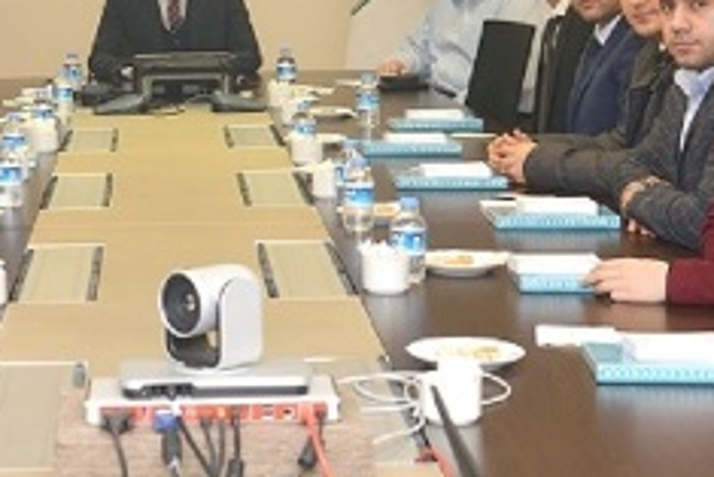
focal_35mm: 109
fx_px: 2163
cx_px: 106
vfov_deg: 12.5
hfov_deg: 18.5
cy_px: 68
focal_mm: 40
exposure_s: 1/80
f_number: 5.6
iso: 400
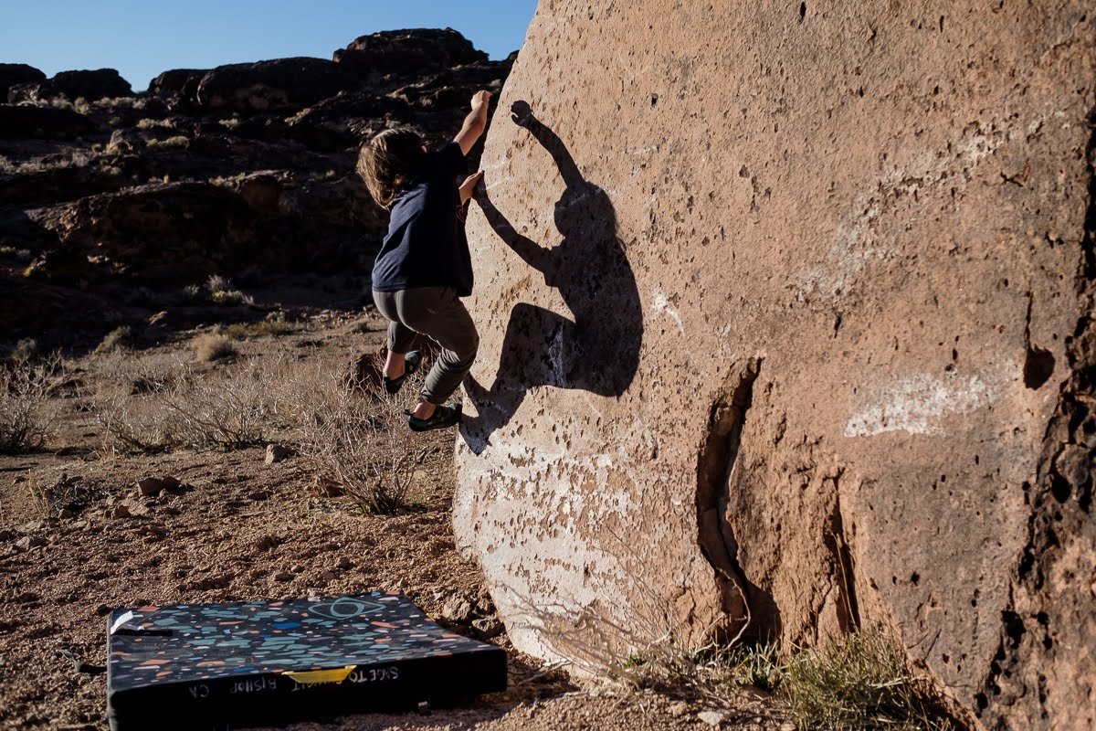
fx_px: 1187
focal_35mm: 39
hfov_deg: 49.5
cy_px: 324
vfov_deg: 34.2
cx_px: 611
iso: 200
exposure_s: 1/4700
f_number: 2.5
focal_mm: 23
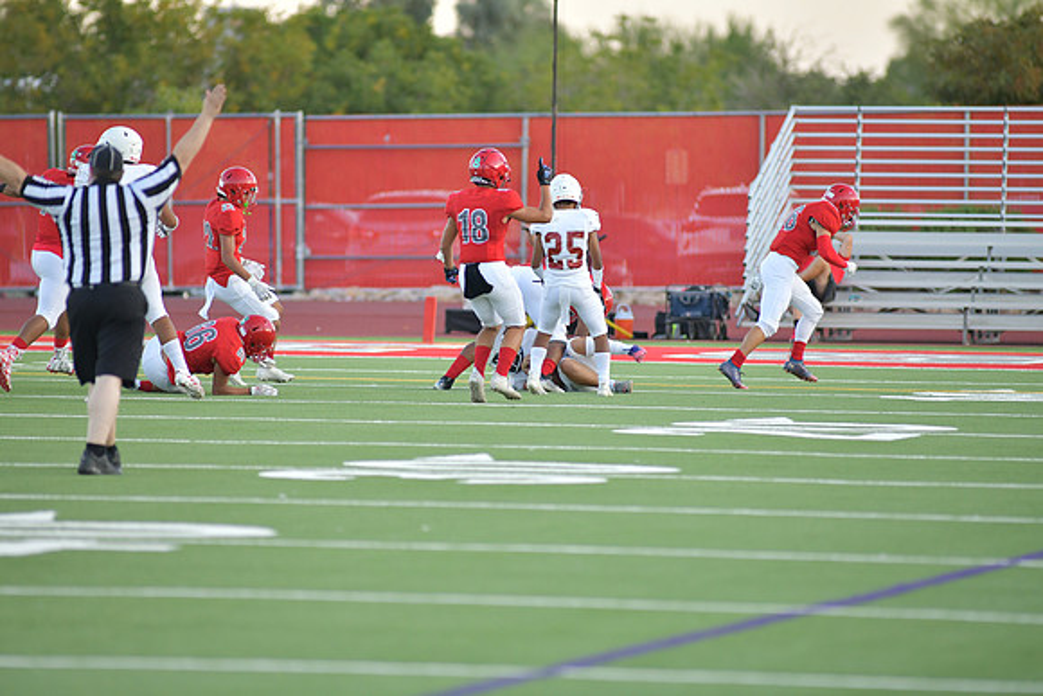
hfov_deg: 6.9
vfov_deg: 4.6
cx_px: 522
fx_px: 8693
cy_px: 348
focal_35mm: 300
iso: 1000
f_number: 3.5
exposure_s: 1/1250
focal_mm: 300
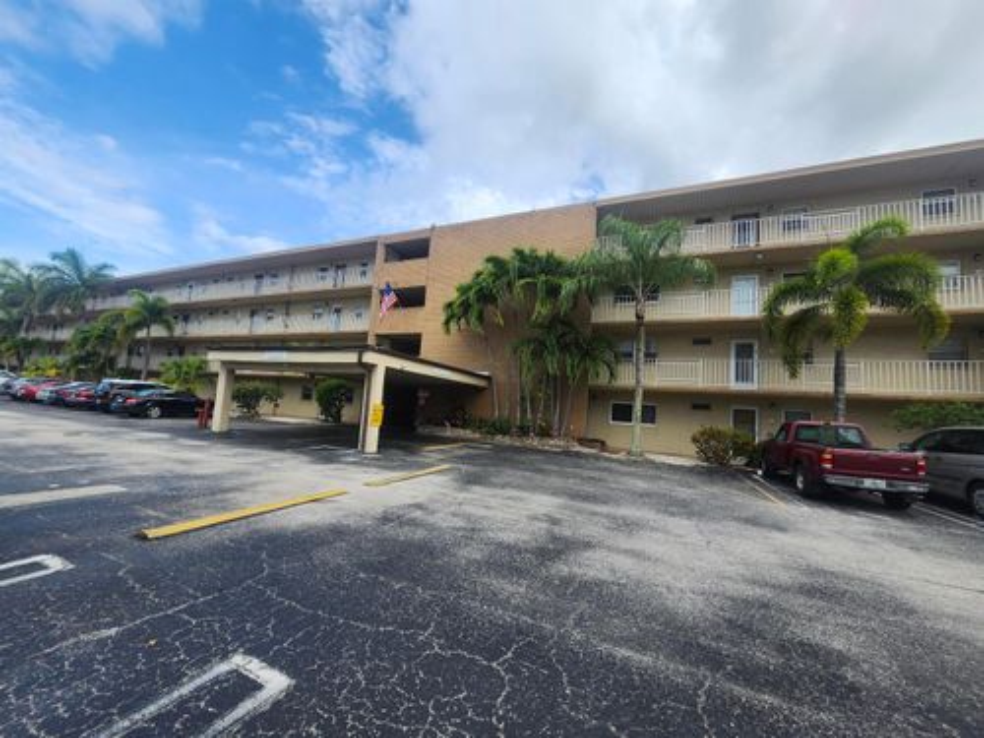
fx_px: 370
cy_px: 369
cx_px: 492
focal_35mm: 13
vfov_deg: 89.9
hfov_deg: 106.2
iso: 40
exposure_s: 1/859
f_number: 2.2
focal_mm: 1.74
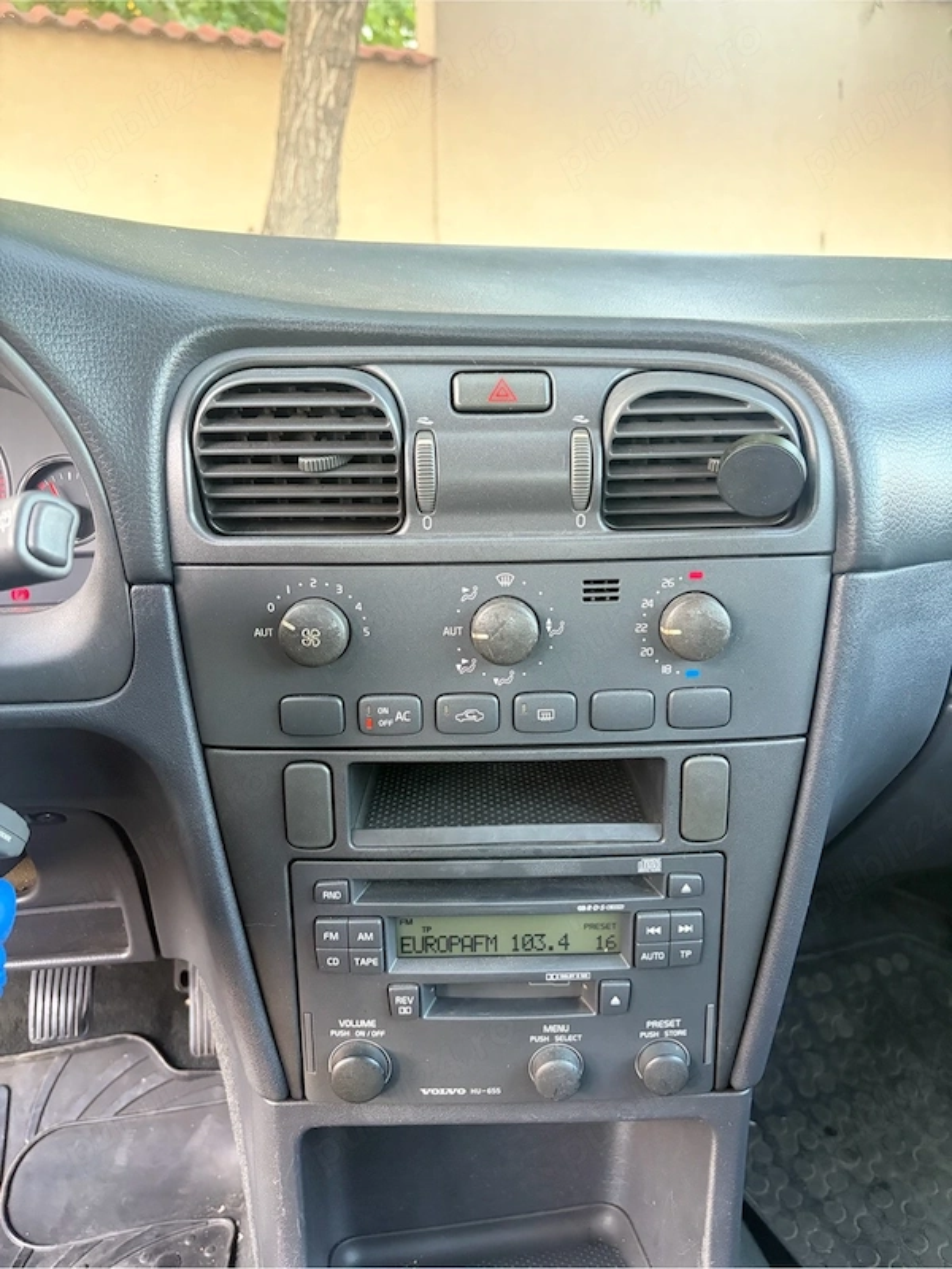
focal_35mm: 26
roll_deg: +0.0
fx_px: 953
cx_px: 476
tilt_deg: -17.0
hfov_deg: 53.1
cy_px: 634
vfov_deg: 67.3
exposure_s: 1/60
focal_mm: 5.96
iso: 500
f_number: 1.6
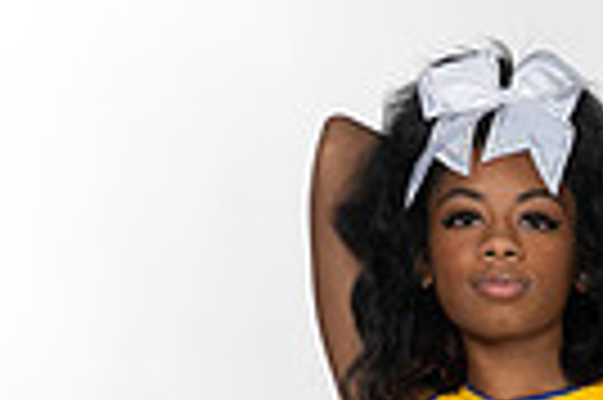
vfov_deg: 6.6
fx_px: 3262
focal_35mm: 195
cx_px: 608
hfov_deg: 10.5
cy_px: 1007
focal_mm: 58
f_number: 7.1
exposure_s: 1/320
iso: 800
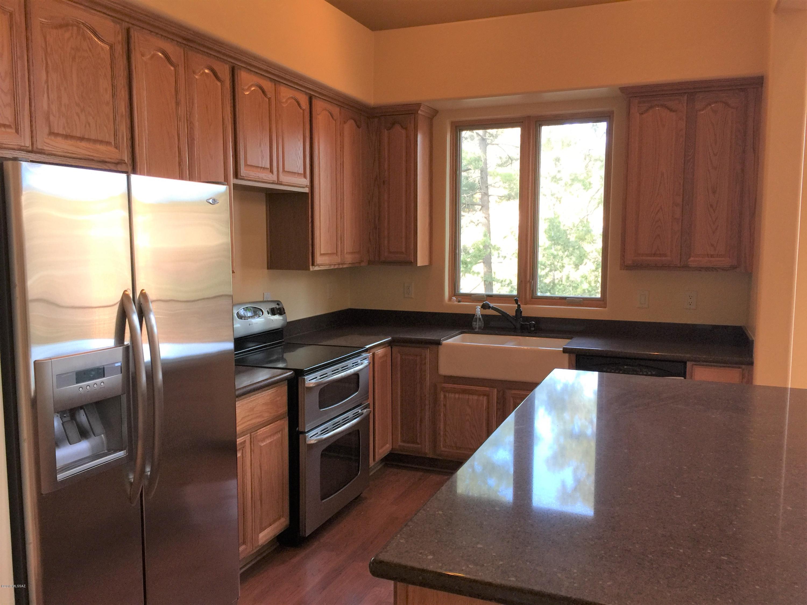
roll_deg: -0.7
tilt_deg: -5.9
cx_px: 404
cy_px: 302
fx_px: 676
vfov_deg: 48.2
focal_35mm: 29
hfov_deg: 61.7
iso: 50
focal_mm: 4.15
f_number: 2.2
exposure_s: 1/30
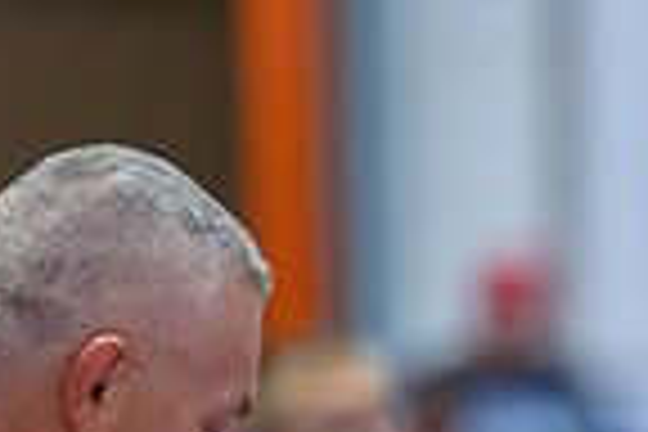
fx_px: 16001
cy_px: 690
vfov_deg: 1.5
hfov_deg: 2.3
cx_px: 1011
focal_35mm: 889
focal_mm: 185
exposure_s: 1/800
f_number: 2.8
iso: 10000
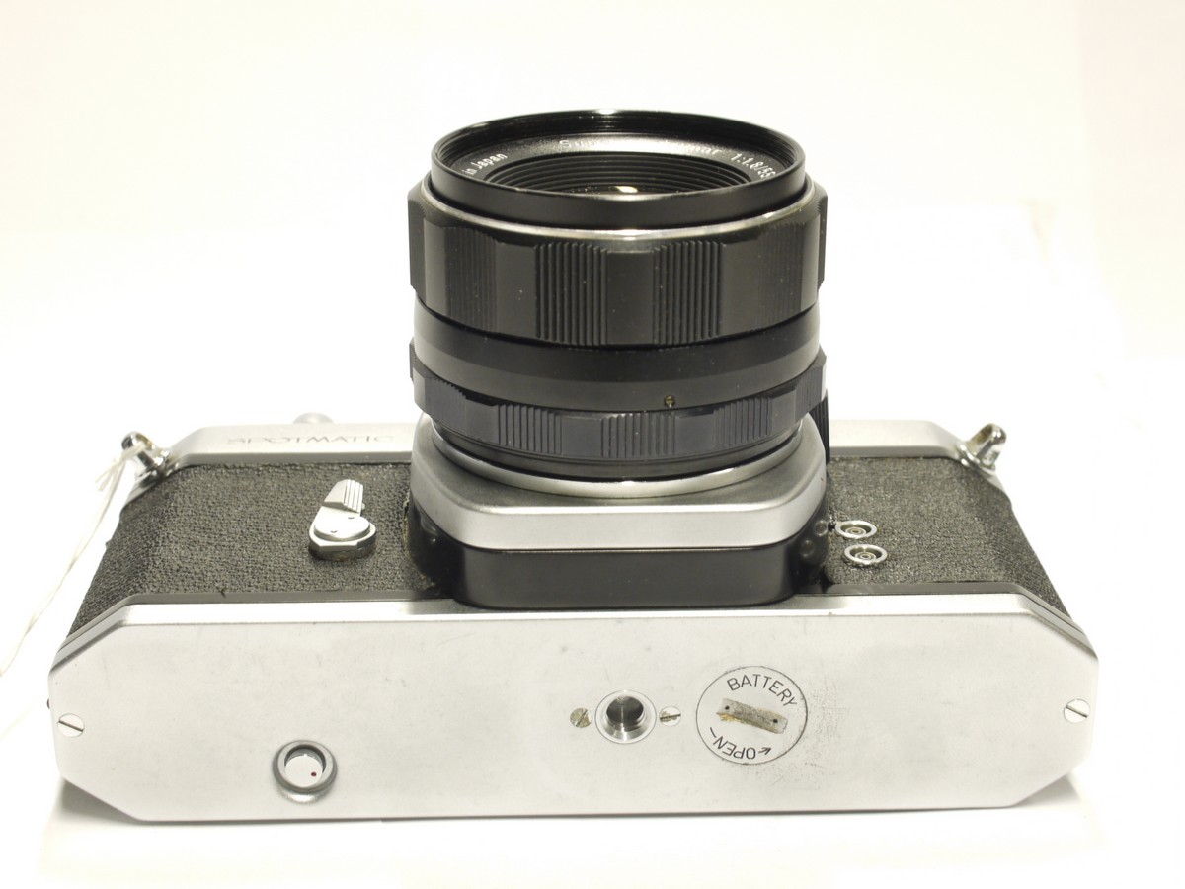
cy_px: 444
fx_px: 2054
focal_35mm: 60
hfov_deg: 32.2
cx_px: 592
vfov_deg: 24.4
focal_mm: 30
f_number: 9
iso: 400
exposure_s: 1/6
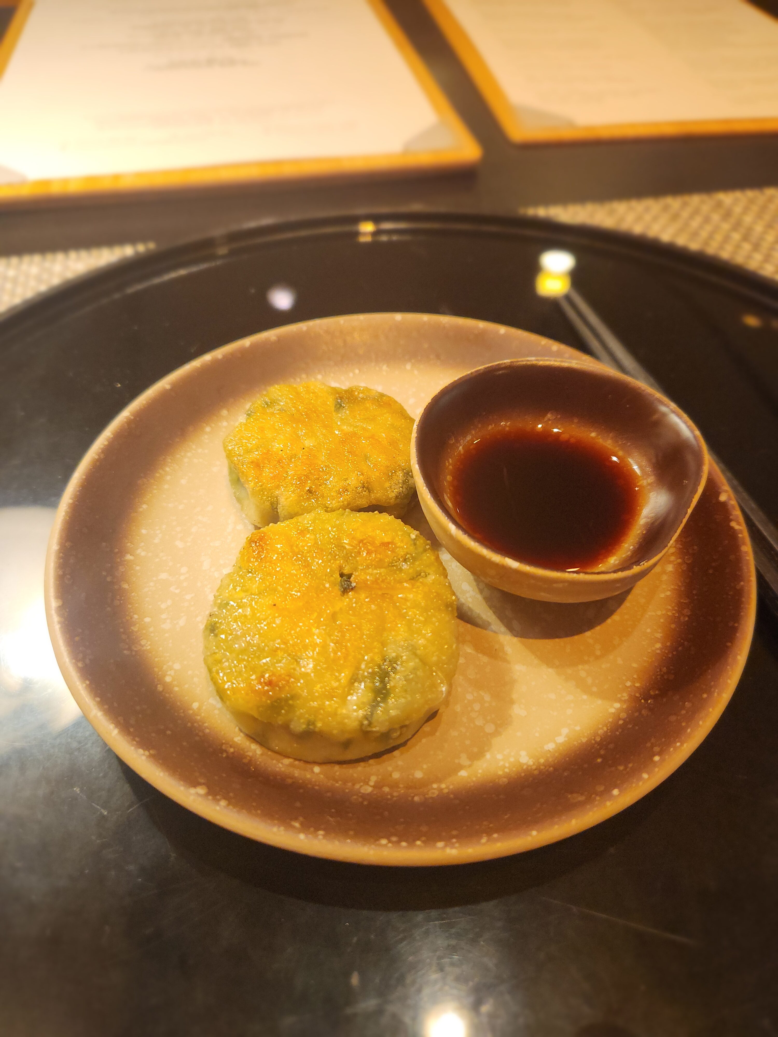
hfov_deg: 58.9
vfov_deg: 73.9
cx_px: 389
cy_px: 518
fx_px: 689
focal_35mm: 23
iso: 200
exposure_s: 1/50
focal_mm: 5.4
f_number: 1.8
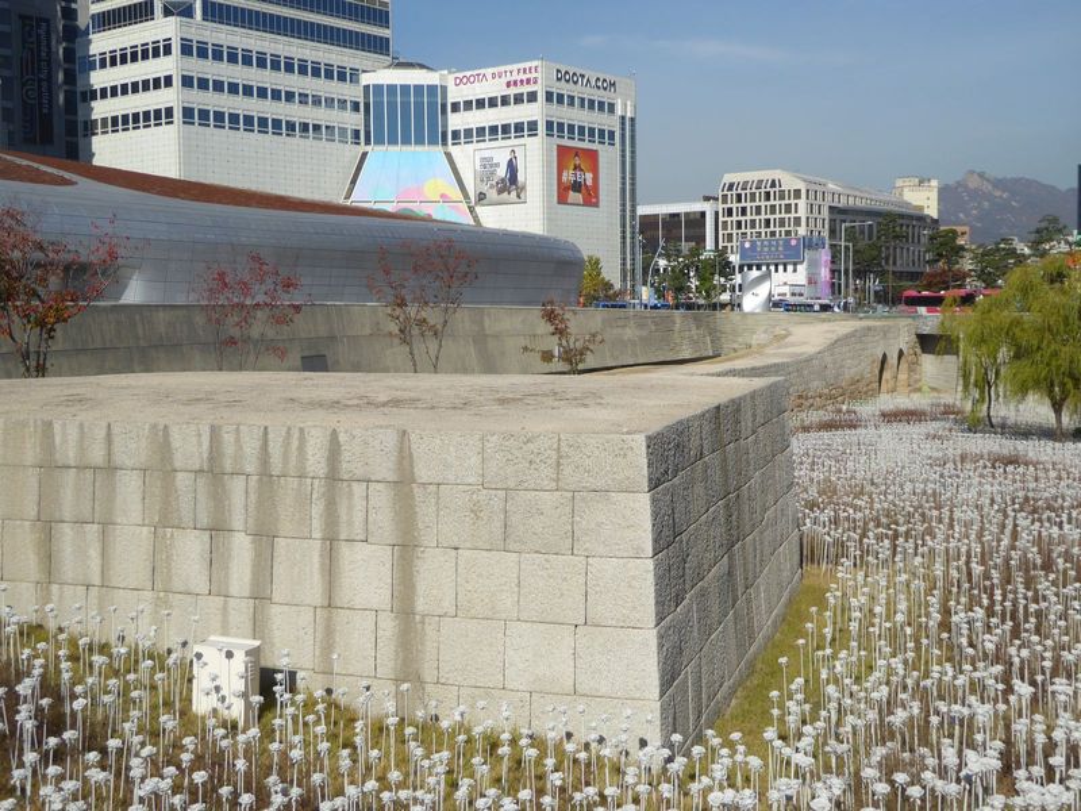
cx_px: 540
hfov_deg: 42.9
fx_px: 1374
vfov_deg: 32.9
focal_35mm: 44
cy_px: 406
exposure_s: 1/1000
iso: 80
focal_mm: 7.8
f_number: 3.9
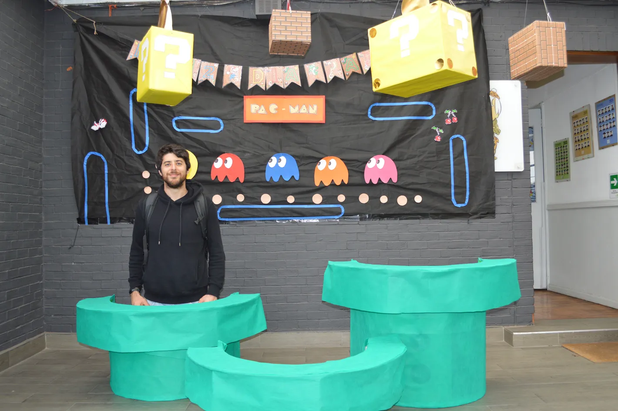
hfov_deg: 62.0
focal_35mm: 30
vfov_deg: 43.5
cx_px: 309
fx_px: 515
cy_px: 206
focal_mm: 20
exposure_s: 1/80
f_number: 4
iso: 400
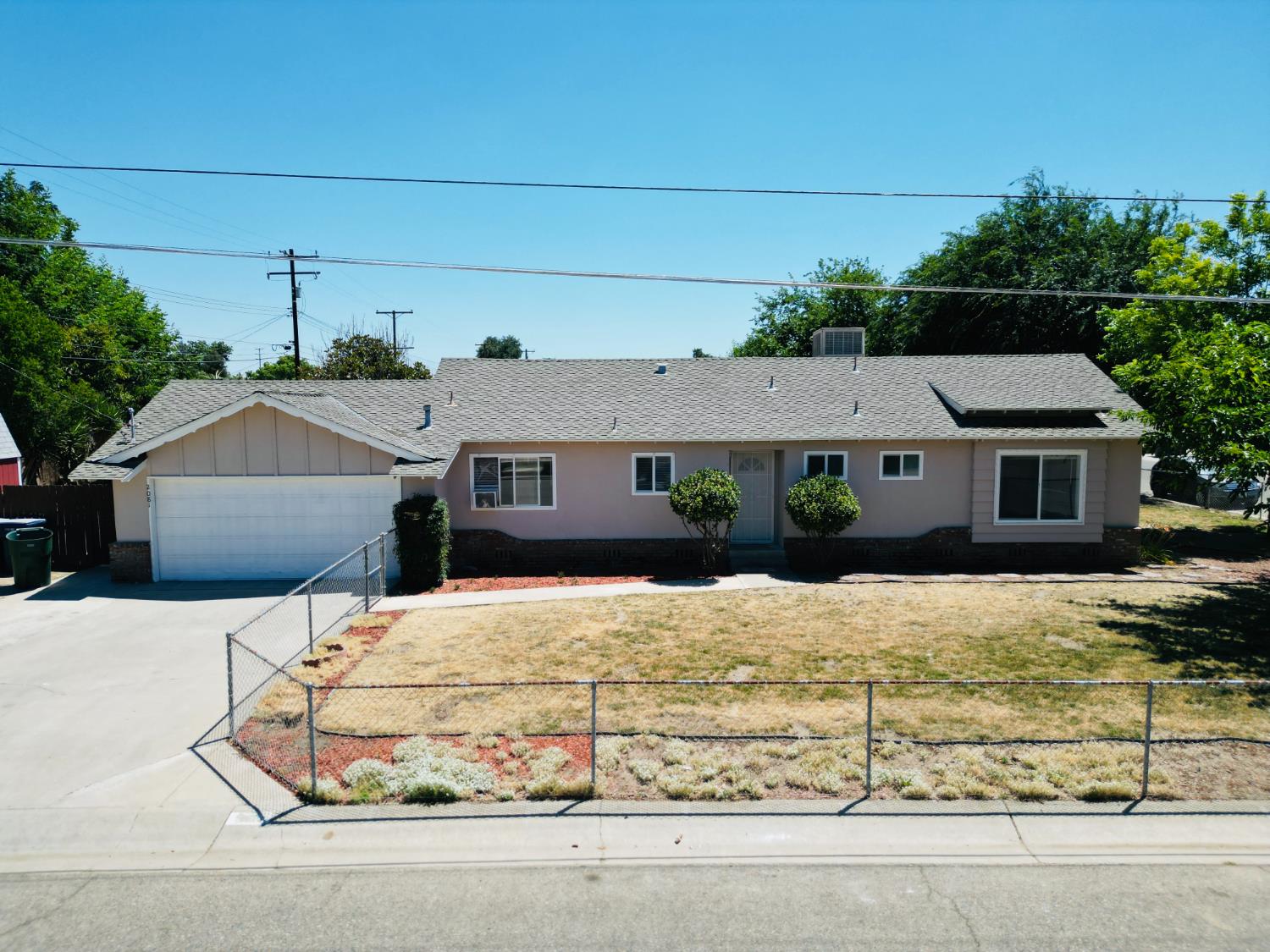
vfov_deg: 56.8
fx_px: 881
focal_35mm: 24
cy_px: 476
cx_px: 635
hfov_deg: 71.6
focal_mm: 6.72
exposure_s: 1/3000
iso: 110
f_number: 1.7
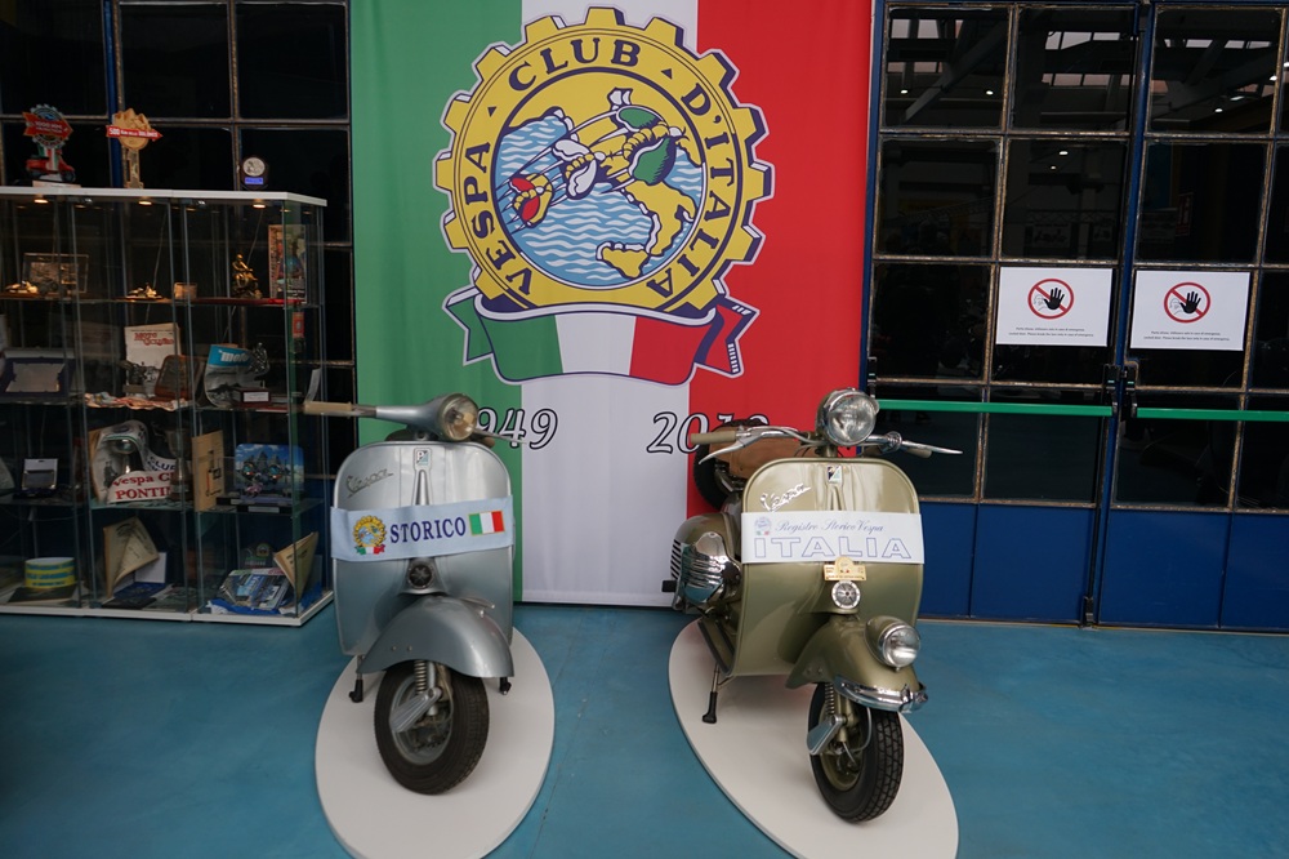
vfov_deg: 46.4
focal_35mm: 28
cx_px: 644
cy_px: 430
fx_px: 1002
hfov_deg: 65.5
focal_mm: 28
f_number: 4
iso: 400
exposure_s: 1/160
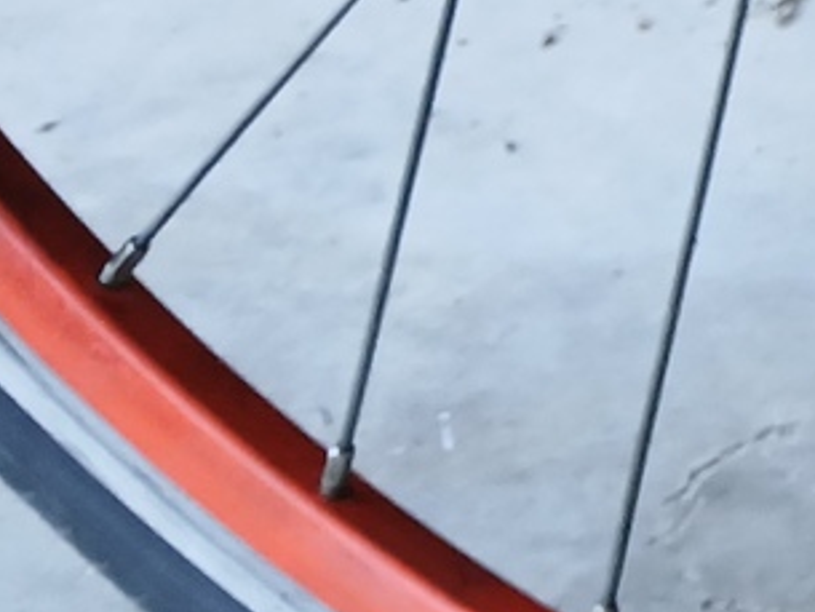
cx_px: 2680
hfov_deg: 8.7
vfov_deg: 7.9
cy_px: -826
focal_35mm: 174
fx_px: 4098
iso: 40
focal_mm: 3.98
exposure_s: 1/50
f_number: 1.8
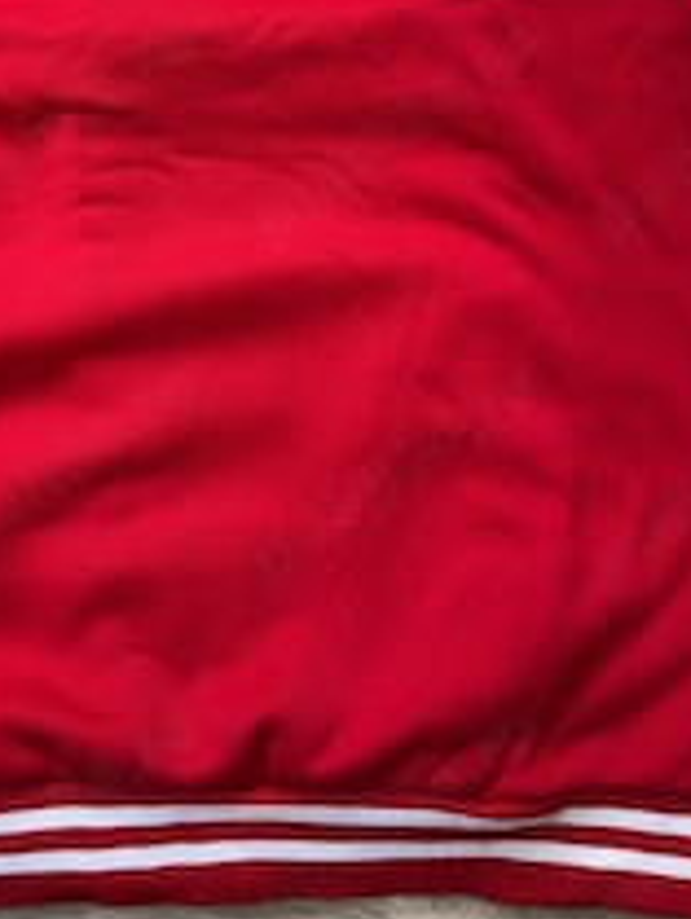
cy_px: 185
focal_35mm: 46
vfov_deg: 39.6
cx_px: 141
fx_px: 1223
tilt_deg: -81.2
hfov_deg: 30.8
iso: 125
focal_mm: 6.76
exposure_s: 1/84
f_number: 1.78
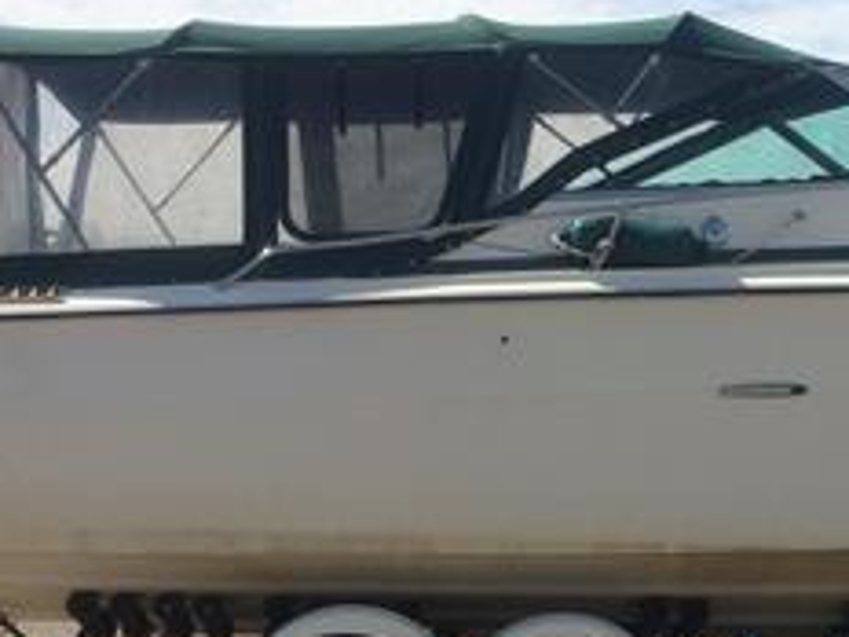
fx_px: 1962
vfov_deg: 18.3
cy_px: 513
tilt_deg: -5.8
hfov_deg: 23.8
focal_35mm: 80
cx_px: 761
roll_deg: -1.3
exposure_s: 1/2053
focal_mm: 4.15
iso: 32
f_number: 2.2
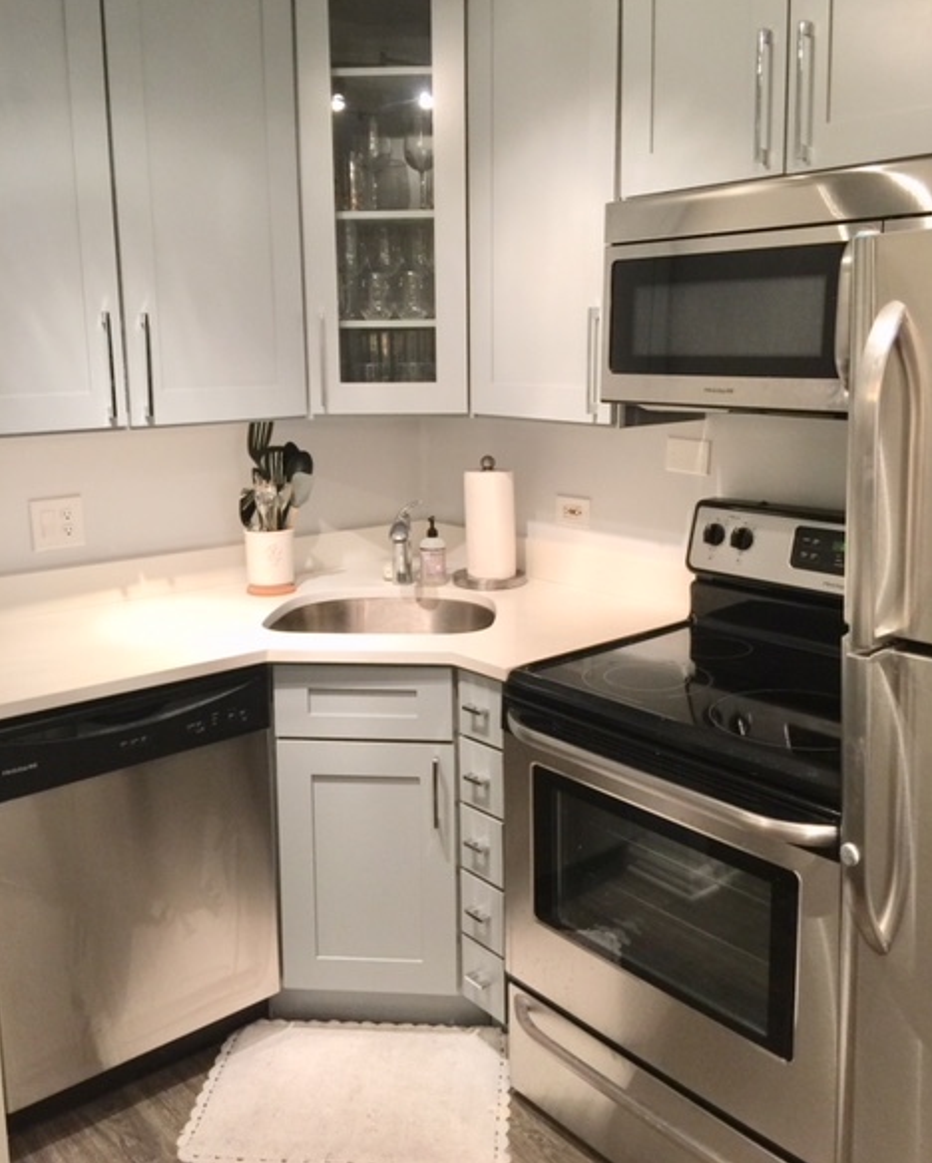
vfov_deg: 57.1
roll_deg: +0.0
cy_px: 530
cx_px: 462
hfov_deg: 47.2
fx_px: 1068
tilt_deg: -9.2
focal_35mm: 31
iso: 50
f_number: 2.2
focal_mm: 4.15
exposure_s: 1/15
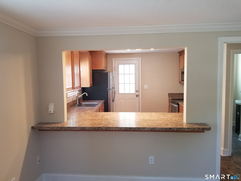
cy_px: 90
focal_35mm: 26
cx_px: 120
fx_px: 181
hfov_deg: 67.3
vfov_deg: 53.1
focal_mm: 4.25
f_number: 1.7
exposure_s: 1/60
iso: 160
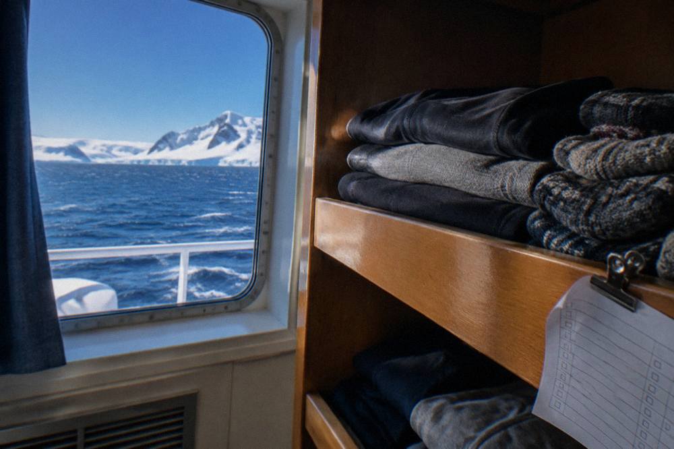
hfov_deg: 31.4
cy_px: 224
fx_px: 1198
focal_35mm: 64
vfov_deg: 21.2
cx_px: 337
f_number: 8
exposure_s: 1/400
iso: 500
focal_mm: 64
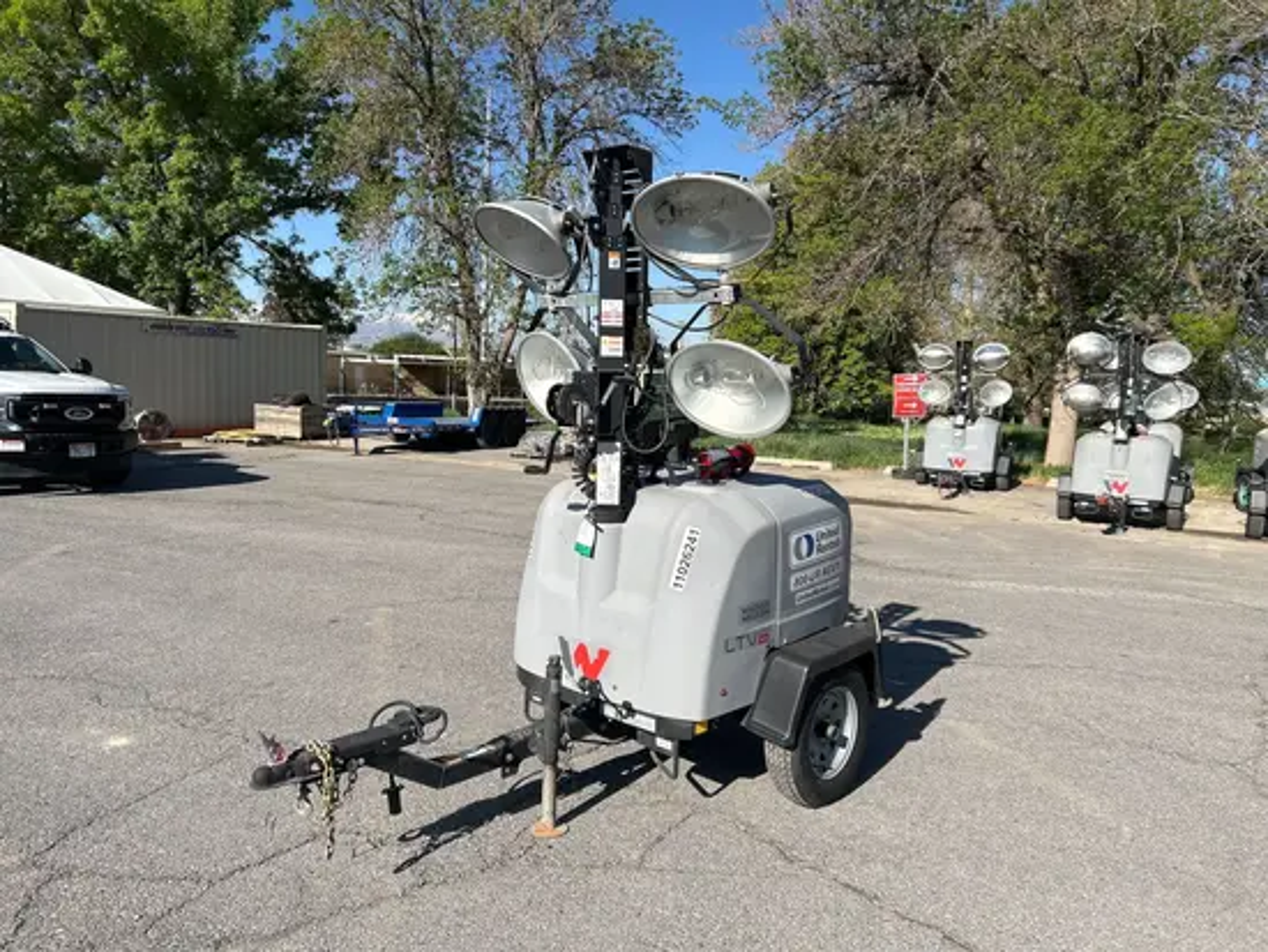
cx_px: 634
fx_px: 953
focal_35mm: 26
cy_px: 476
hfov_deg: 67.3
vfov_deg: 53.1
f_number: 1.5
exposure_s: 1/4630
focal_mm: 5.7
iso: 50
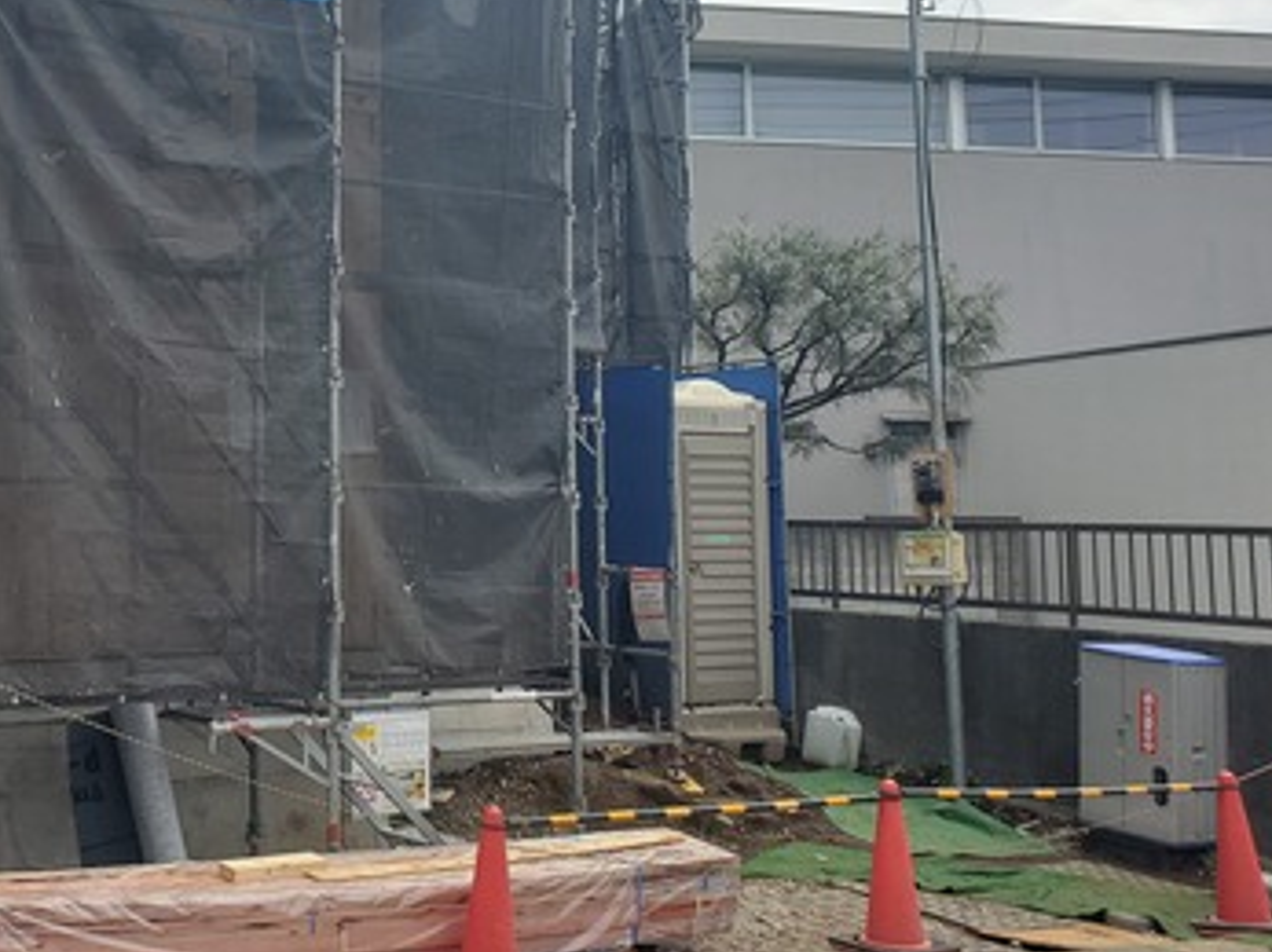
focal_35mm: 48
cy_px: 271
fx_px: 1763
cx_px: 227
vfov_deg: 29.9
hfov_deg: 38.0
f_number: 2.4
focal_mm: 4.3
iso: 50
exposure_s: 1/1591
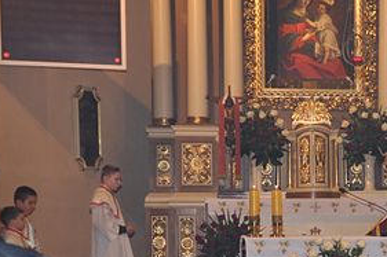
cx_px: 466
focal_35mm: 114
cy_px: 277
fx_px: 1220
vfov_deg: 11.9
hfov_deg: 17.2
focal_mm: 25
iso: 500
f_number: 5
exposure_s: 1/60
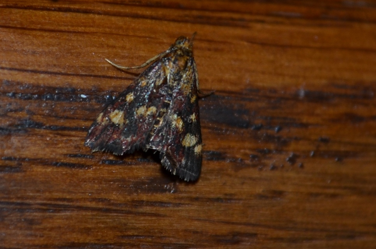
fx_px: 860
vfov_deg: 16.5
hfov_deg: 24.7
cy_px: 124
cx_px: 188
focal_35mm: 82
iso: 200
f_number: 5.6
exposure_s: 1/125
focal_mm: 55
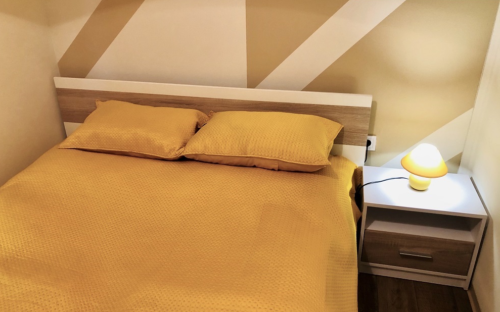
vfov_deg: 41.8
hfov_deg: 62.9
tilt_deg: -25.9
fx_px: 409
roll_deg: +1.0
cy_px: 145
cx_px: 248
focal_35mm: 30
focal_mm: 3.99
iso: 80
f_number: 1.8
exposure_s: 1/17
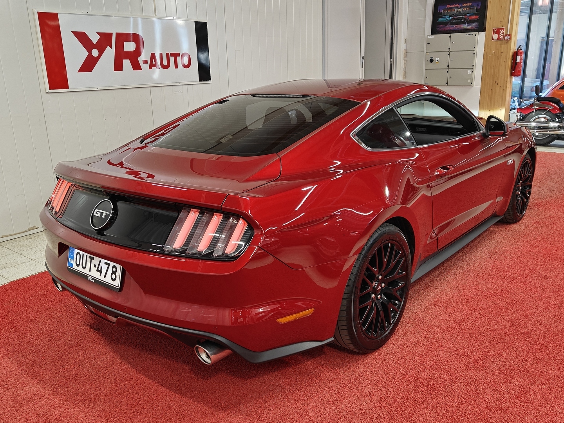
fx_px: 505
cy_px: 212
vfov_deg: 45.4
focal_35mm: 31
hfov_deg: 58.4
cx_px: 282
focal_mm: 5.59
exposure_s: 1/59
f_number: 1.8
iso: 100
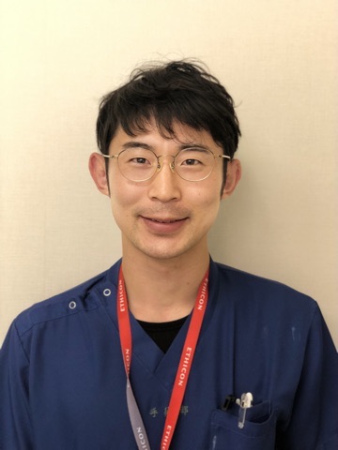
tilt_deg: -3.2
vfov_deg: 36.8
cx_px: 169
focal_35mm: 52
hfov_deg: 28.0
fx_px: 677
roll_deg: -1.4
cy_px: 225
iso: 80
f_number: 2.4
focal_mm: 6
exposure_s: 1/40
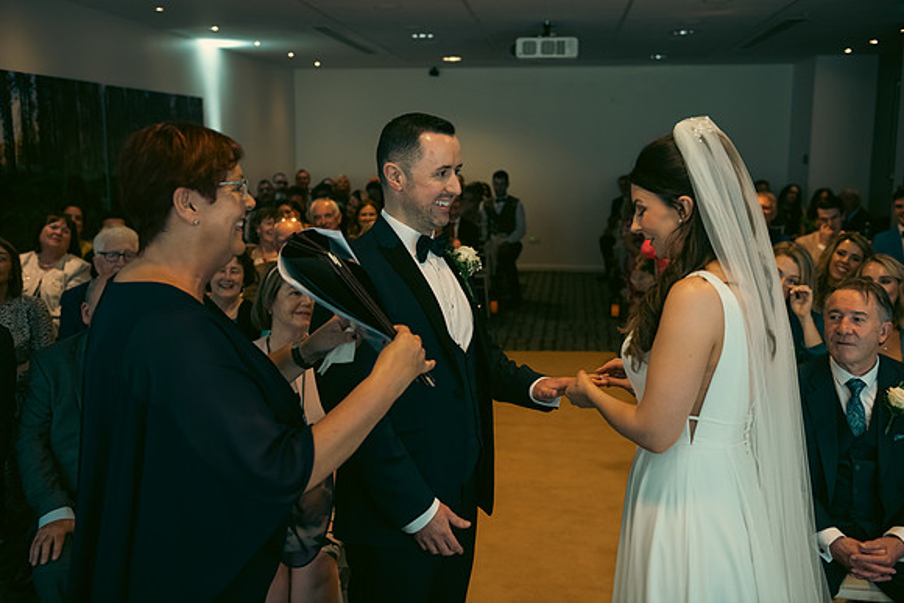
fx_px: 954
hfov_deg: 50.7
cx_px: 452
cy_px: 302
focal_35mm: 38
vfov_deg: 35.1
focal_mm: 38
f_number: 3.5
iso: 1000
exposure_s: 1/160
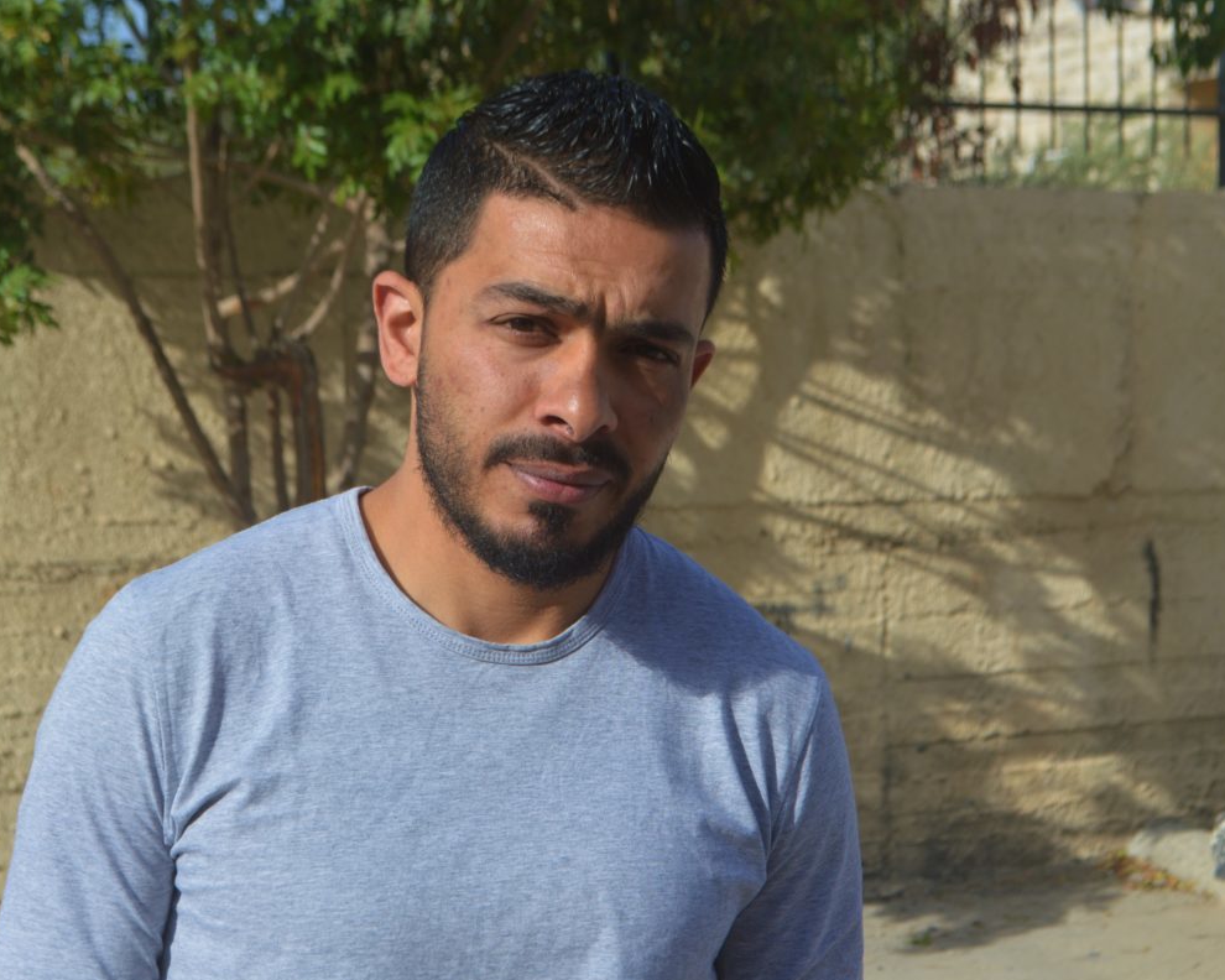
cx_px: 578
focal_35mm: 75
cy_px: 492
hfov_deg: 25.4
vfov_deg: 20.4
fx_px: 2719
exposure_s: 1/250
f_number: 8
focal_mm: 44
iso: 100
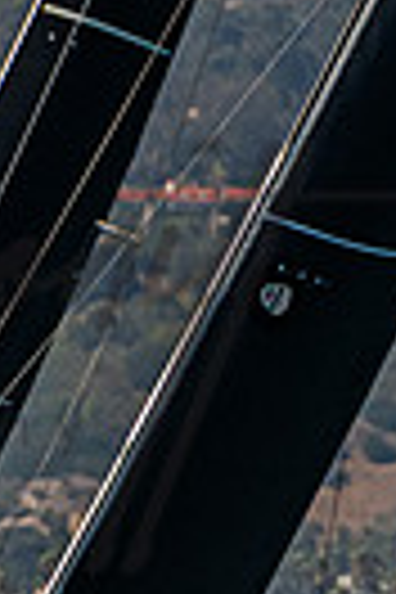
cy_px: 423
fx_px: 36198
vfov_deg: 0.9
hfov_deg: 0.6
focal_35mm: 2194
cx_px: -123
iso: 500
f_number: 8
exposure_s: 1/2500
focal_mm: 360
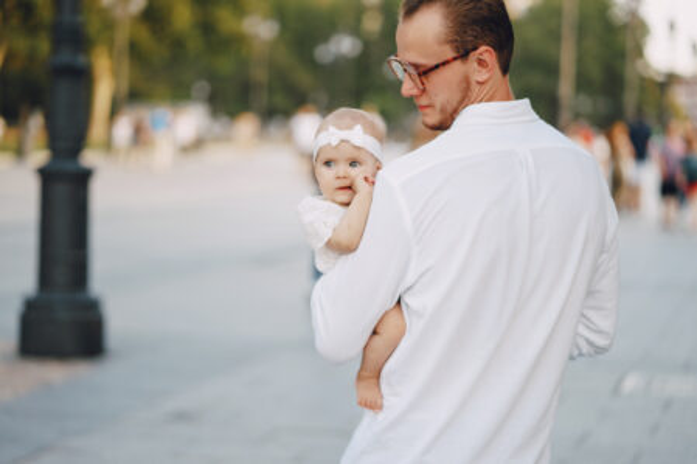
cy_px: 232
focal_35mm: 85
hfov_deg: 23.9
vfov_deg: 16.1
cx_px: 348
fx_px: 1645
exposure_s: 1/500
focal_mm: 85
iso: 100
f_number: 2.2
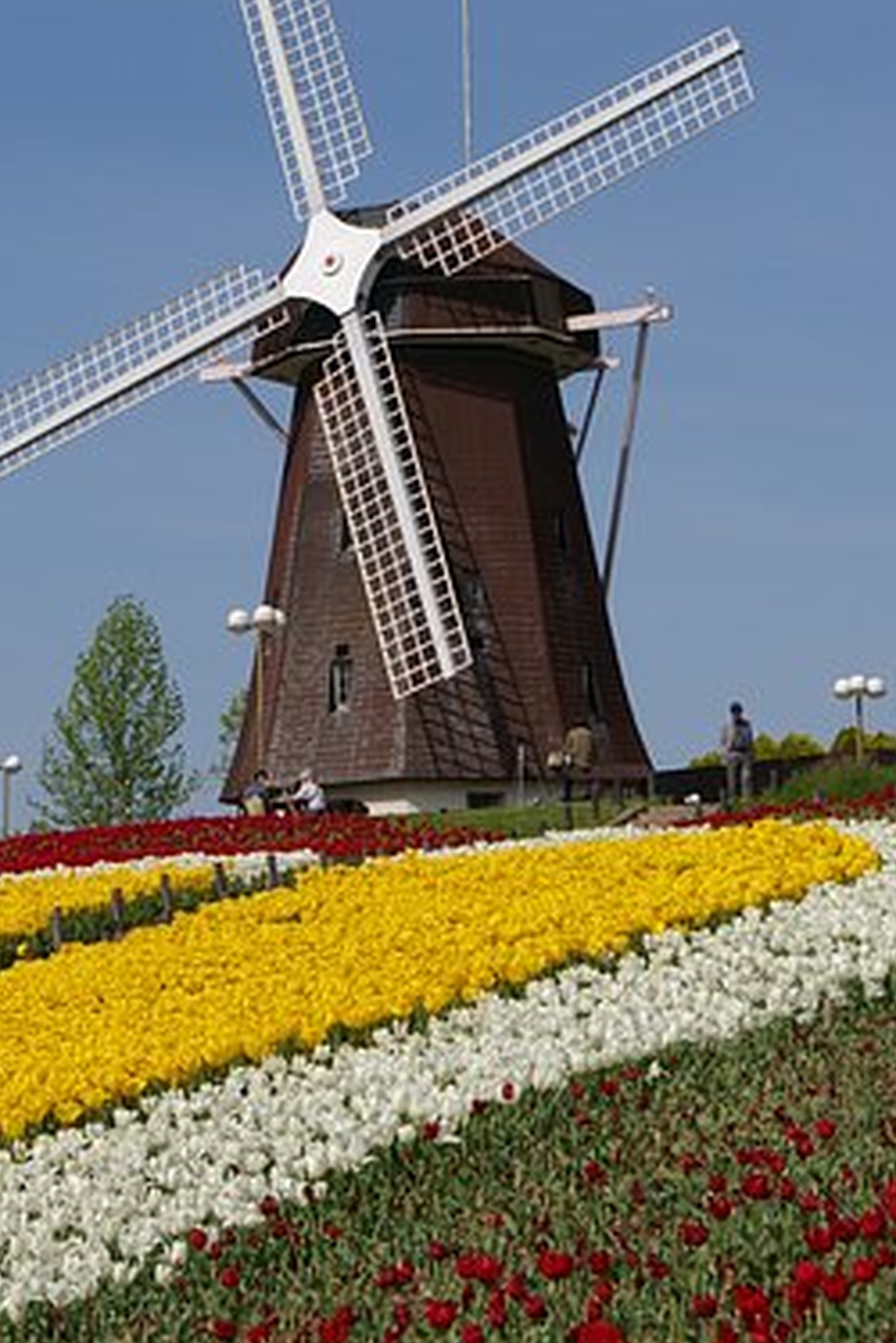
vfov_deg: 18.1
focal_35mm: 113
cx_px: 371
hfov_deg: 12.2
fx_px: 4207
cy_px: 598
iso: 200
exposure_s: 1/500
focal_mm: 55
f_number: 11
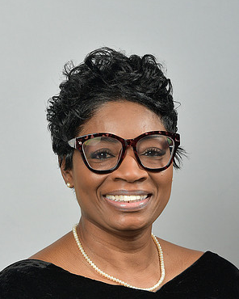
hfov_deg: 11.3
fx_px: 1211
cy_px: 171
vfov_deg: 14.1
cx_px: 119
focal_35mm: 137
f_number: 7.1
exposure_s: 1/250
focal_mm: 120
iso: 200
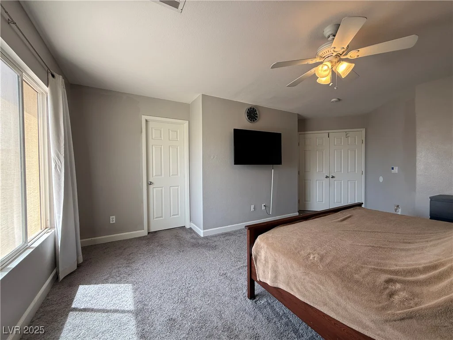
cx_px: 226
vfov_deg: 85.7
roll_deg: +1.1
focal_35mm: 14
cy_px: 170
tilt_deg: +0.1
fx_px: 183
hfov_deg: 102.1
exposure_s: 1/120
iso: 125
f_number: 2.2
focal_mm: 2.22
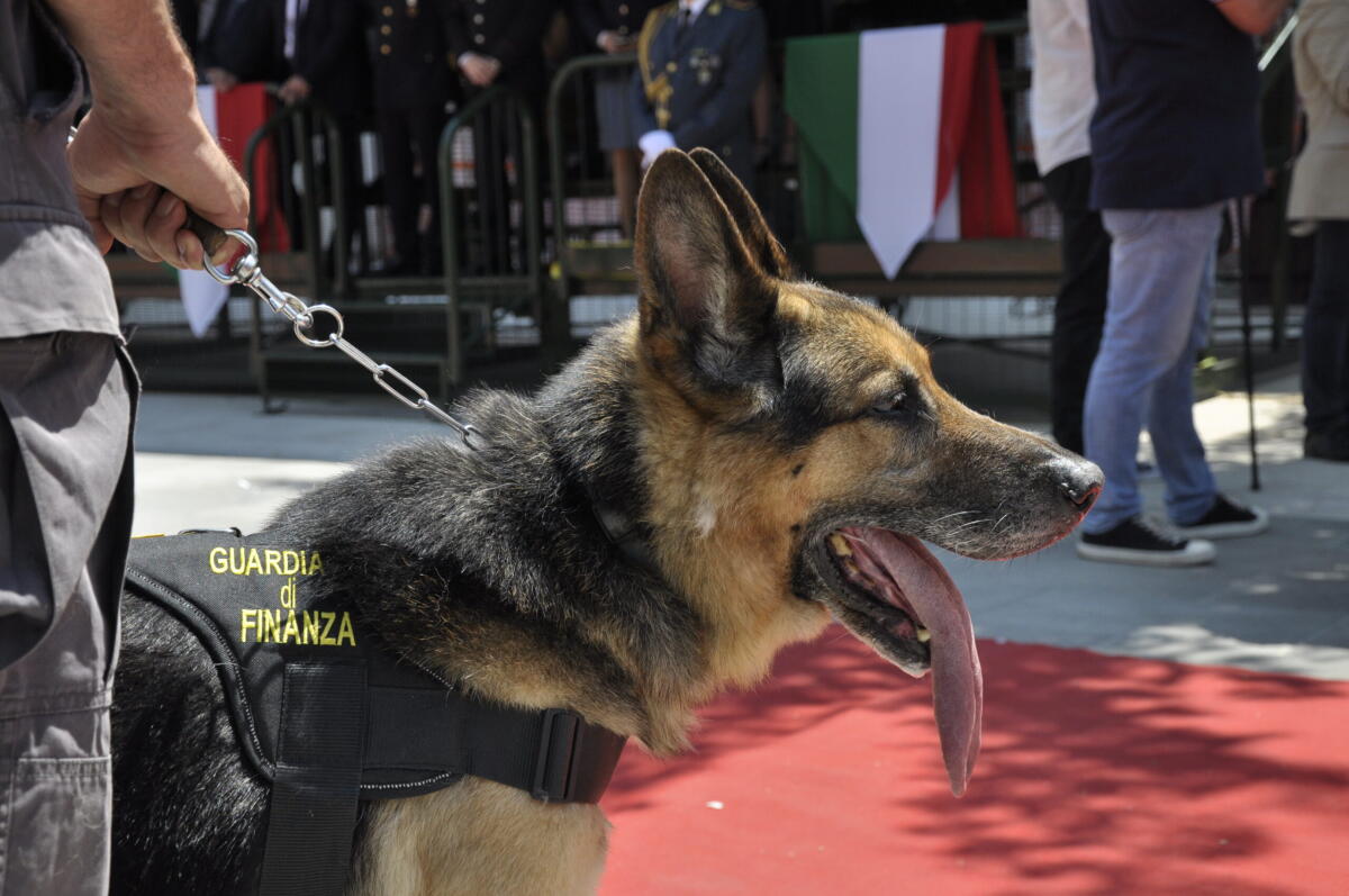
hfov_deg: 35.1
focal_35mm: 57
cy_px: 448
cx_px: 674
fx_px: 2133
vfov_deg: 23.7
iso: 400
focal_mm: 38
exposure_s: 1/1600
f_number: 5.6
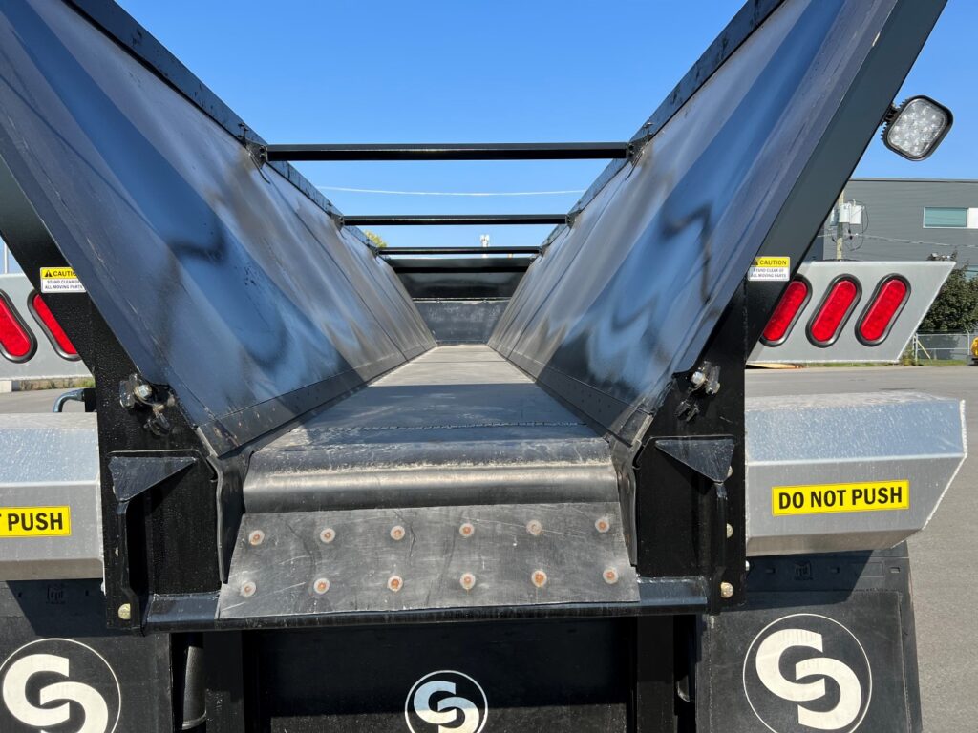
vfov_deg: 53.1
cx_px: 489
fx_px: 735
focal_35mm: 26
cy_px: 366
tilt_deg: -1.7
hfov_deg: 67.3
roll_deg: -0.3
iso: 50
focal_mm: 5.7
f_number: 1.5
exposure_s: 1/2695
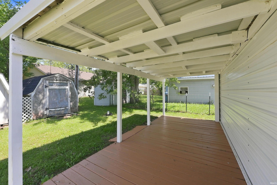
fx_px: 108
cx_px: 138
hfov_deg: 104.2
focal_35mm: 14
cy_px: 92
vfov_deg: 81.3
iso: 640
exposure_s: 1/500
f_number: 7.1
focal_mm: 14
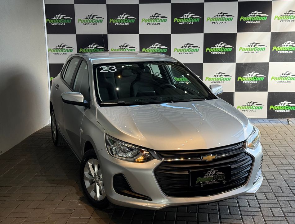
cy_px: 112
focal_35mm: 48
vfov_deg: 30.4
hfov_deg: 39.5
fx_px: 410
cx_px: 148
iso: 80
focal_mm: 6.76
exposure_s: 1/194
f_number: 1.78
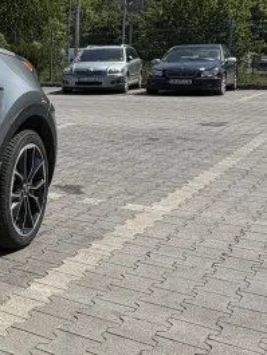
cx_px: -207
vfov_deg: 35.4
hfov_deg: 20.1
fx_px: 555
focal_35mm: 54
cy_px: 141
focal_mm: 2.22
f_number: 2.2
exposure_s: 1/1145
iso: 20
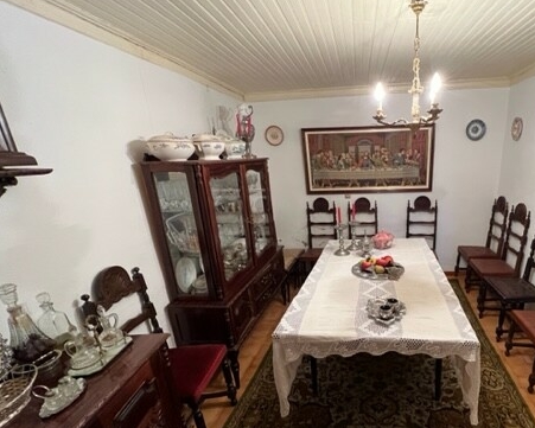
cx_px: 358
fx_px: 285
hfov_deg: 83.3
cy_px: 254
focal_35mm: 18
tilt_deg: -19.8
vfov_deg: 73.1
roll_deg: +1.3
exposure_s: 1/50
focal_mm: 1.57
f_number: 1.8
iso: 400
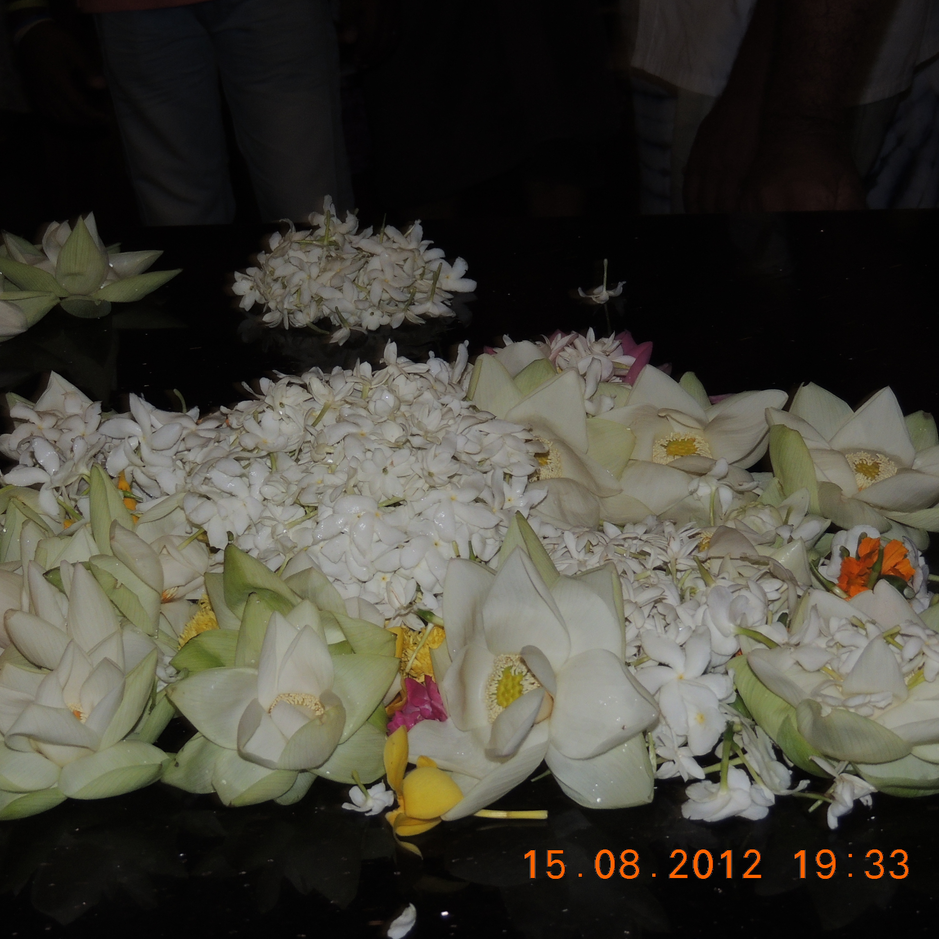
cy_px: 467
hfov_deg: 19.7
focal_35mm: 88
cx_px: 303
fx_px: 2701
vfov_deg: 19.7
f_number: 3.9
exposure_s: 1/50
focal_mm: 12.4
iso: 200
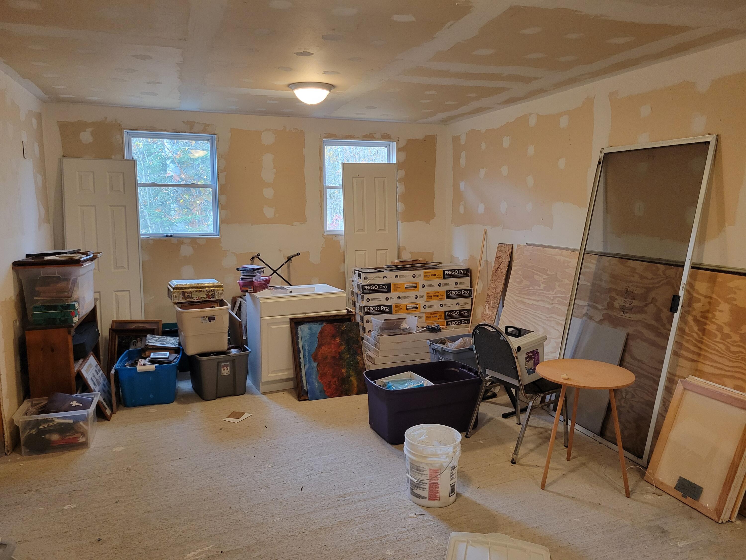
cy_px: 280
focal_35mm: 26
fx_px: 560
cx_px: 373
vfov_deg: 53.1
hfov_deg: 67.3
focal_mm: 5.4
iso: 320
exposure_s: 1/120
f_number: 1.8
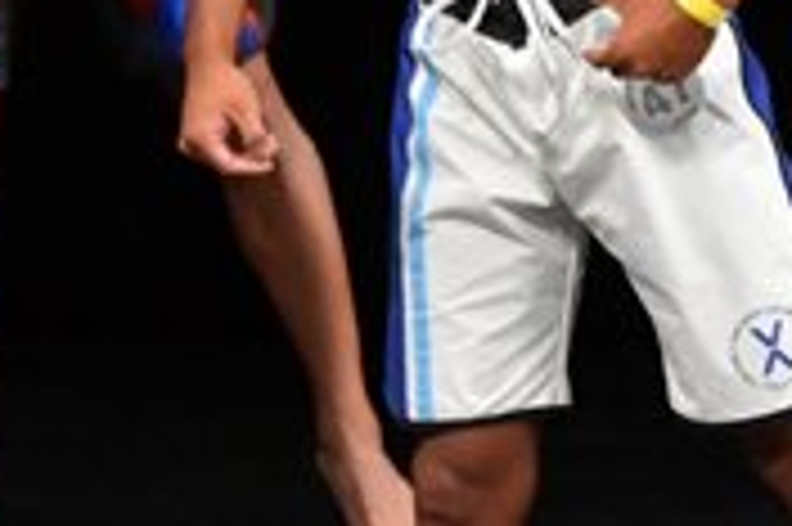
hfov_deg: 1.7
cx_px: 1100
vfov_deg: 1.2
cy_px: 72
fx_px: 26067
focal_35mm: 1186
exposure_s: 1/400
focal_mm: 180
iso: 3200
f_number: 5.6
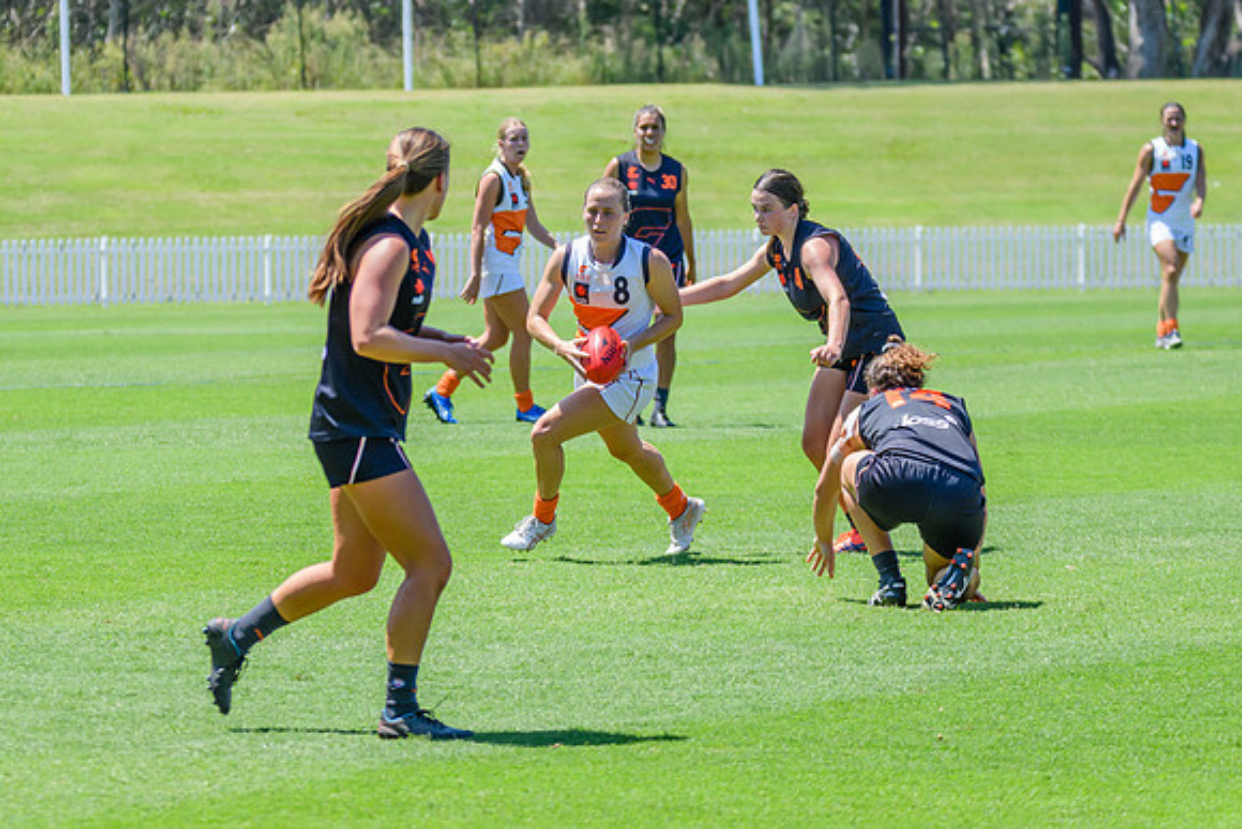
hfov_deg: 7.6
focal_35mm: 270
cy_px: 247
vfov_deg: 5.1
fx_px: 9318
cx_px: 539
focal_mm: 160
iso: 800
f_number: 5.6
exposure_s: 1/2000
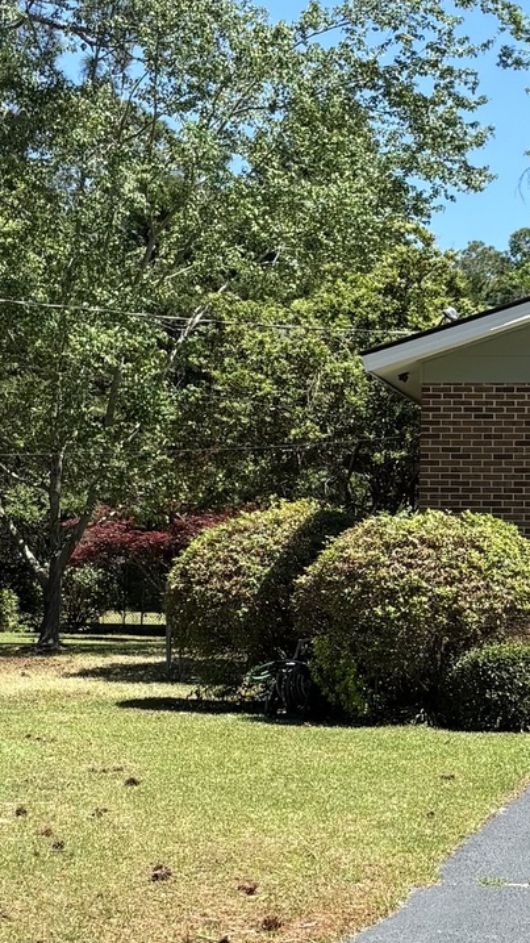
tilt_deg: +3.4
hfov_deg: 13.1
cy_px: 544
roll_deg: -2.0
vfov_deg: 23.4
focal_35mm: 91
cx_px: 560
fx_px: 2275
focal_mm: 5.96
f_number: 1.6
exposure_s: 1/1695
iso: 50
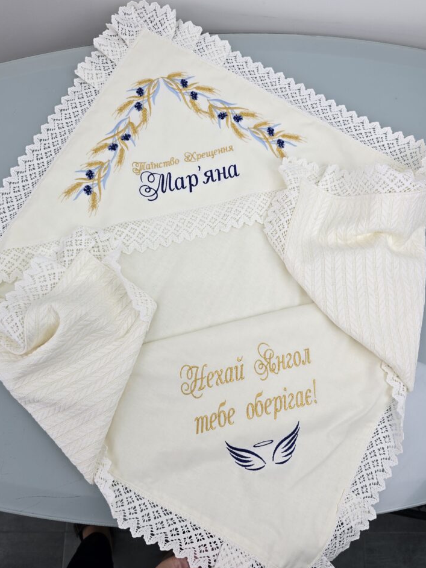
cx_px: 201
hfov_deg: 54.9
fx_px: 410
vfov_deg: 69.4
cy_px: 286
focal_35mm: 25
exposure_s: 1/100
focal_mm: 6.3
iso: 32
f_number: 1.7
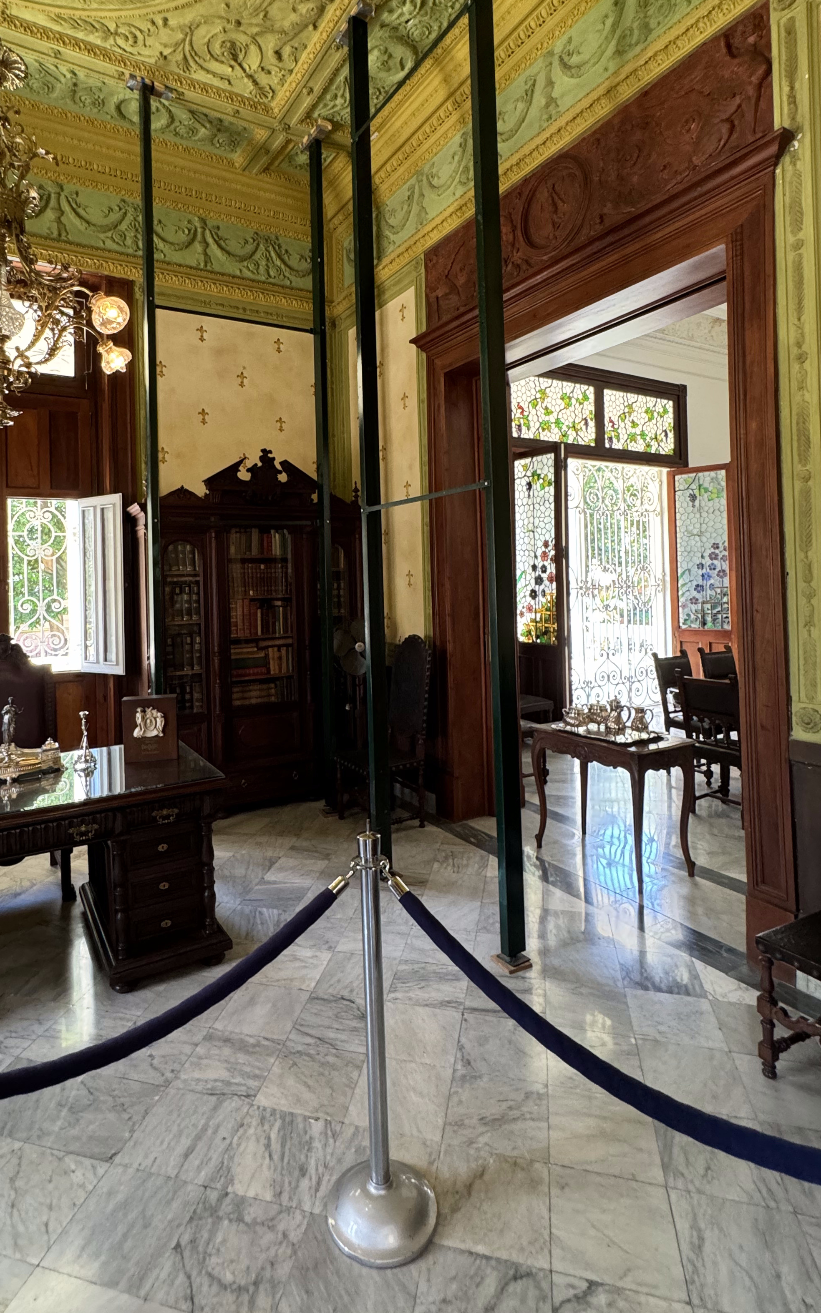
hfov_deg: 61.8
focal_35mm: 19
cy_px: 577
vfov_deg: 87.6
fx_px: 680
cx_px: 342
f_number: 2.2
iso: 250
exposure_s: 1/60
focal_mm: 2.22
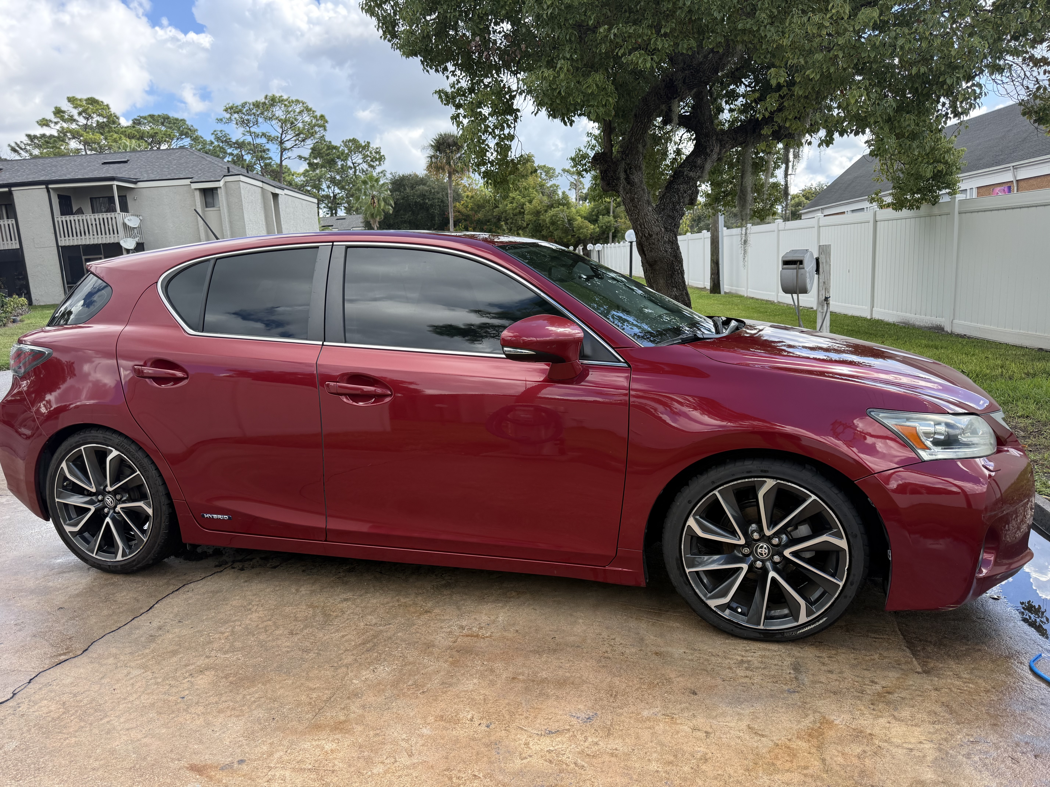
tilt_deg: -10.1
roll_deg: +4.0
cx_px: 525
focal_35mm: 24
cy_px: 394
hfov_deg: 71.6
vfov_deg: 56.8
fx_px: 728
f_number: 1.78
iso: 100
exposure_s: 1/1653
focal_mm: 6.76
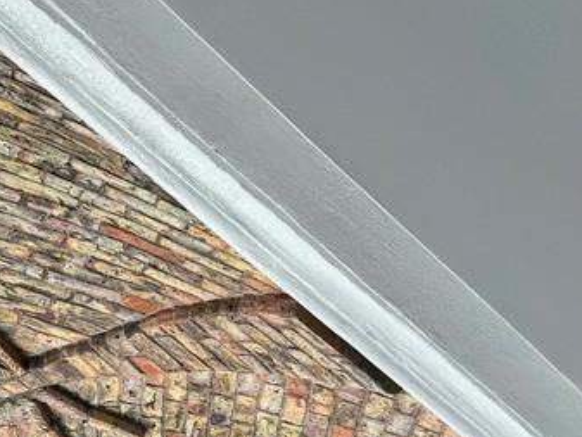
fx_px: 1329
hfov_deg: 21.0
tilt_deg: +38.9
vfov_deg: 18.0
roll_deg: -4.7
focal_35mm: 79
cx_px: -283
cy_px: 491
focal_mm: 5.96
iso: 64
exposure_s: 1/121
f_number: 1.6
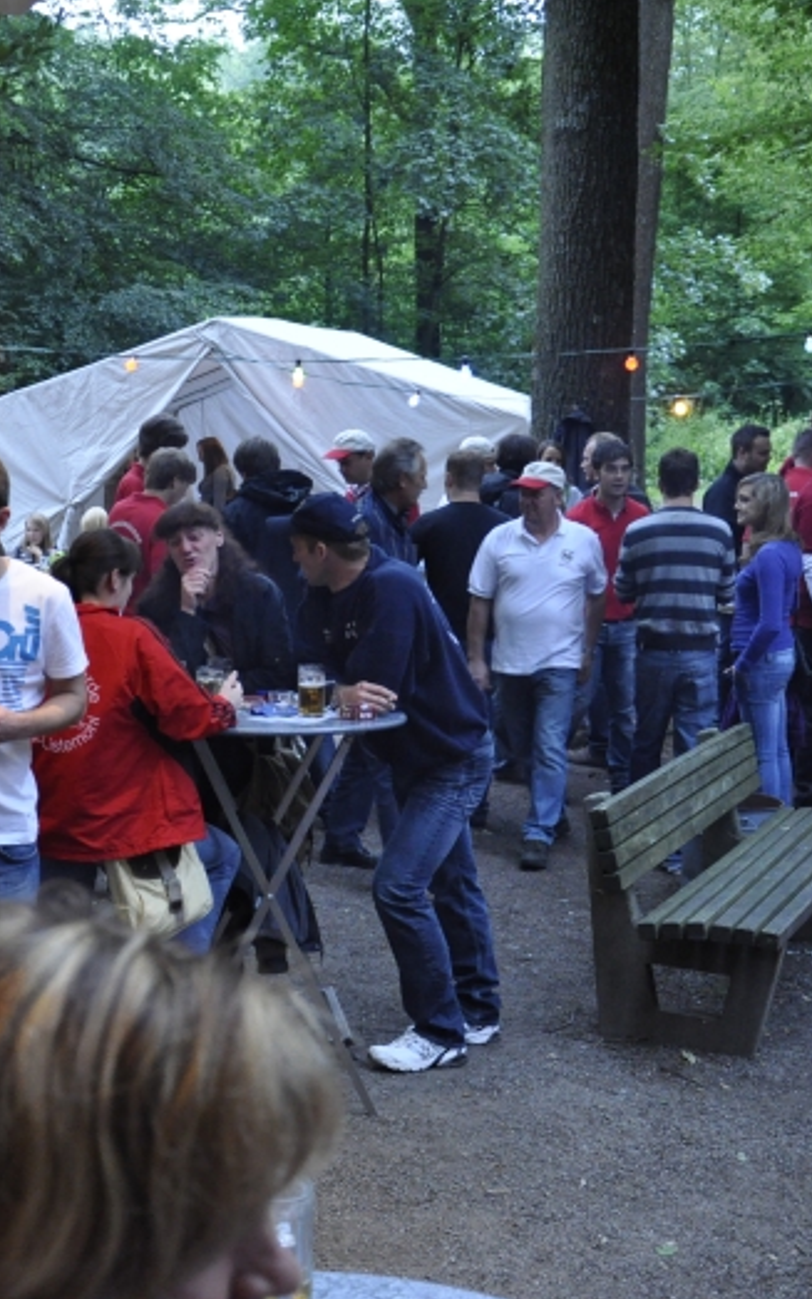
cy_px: 645
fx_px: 1982
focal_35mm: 56
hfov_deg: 22.9
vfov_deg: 36.3
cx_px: 204
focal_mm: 24
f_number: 3.8
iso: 2000
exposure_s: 1/40
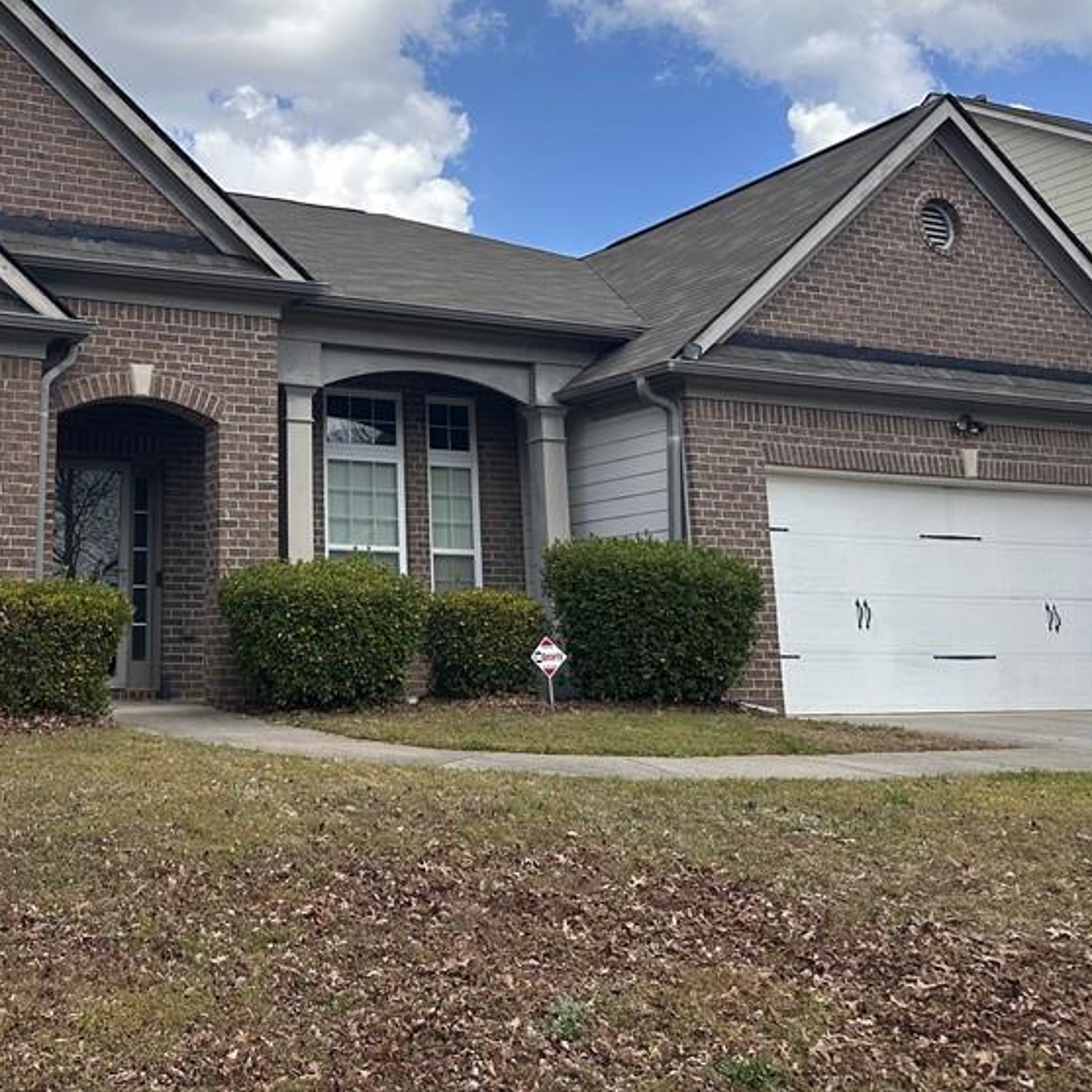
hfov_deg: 41.4
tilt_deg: +12.4
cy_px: 374
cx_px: 259
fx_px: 1392
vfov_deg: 42.3
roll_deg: -0.6
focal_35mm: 39
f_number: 1.78
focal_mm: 6.86
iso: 80
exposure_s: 1/4348
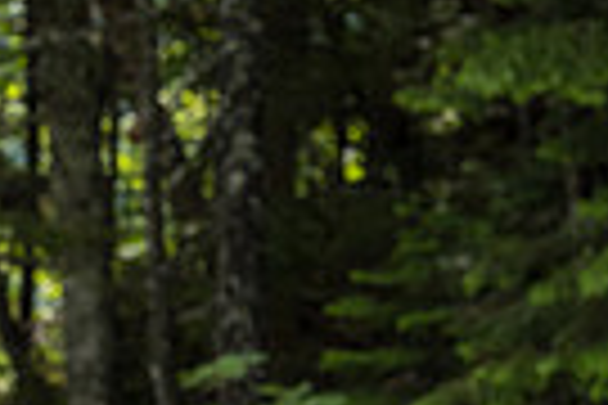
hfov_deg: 3.6
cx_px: -680
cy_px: 565
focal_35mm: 560
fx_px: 9457
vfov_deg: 2.5
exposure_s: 1/2500
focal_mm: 130
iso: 640
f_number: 5.6
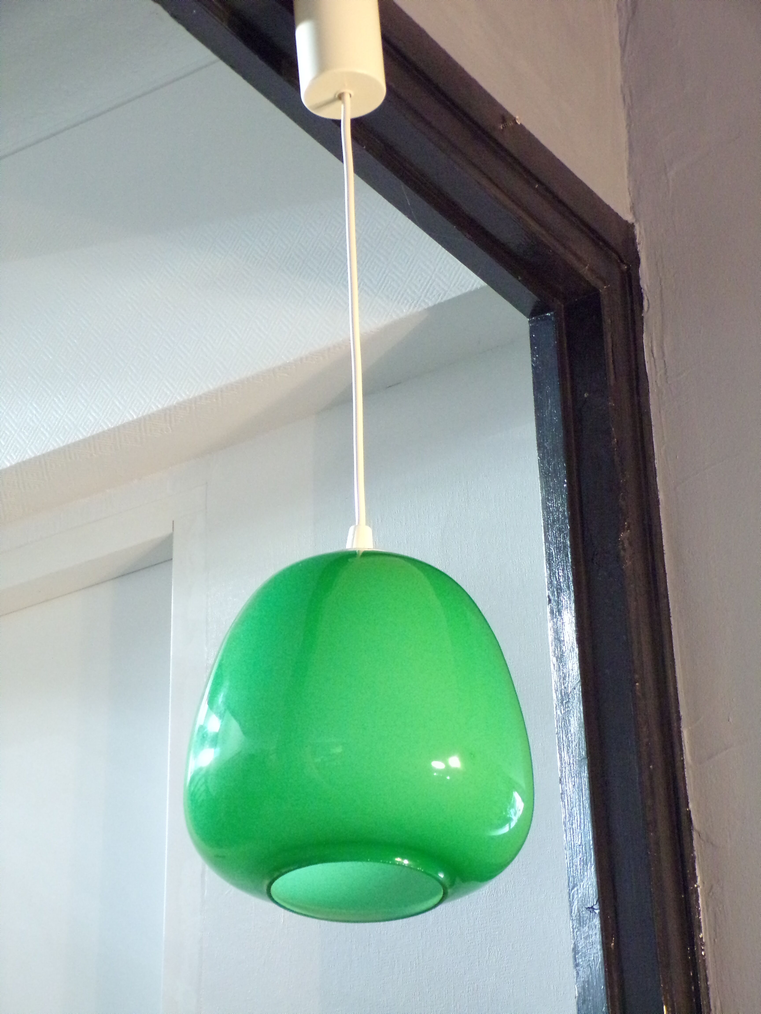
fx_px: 2169
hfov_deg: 19.9
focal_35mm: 74
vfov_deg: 26.3
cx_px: 380
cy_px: 507
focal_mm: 13.3
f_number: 3.9
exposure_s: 1/40
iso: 800
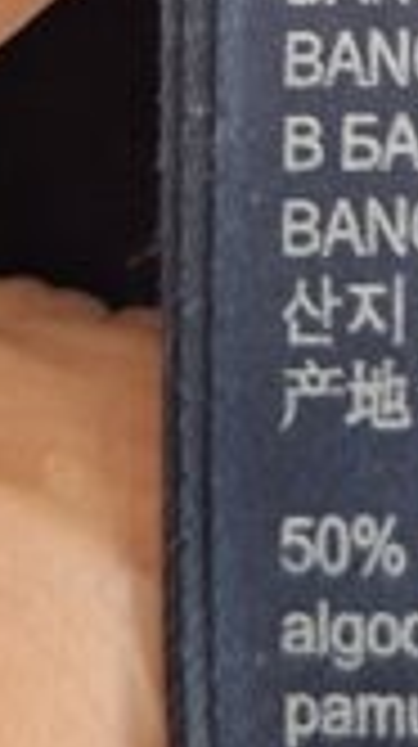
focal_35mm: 121
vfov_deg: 16.1
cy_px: -392
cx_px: 755
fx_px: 2392
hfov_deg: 9.5
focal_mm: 5.54
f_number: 1.8
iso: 160
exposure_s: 1/100
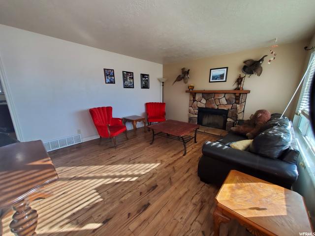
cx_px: 158
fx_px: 118
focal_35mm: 13
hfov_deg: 106.2
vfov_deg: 89.9
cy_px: 118
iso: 80
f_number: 2.2
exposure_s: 1/59
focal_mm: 1.8
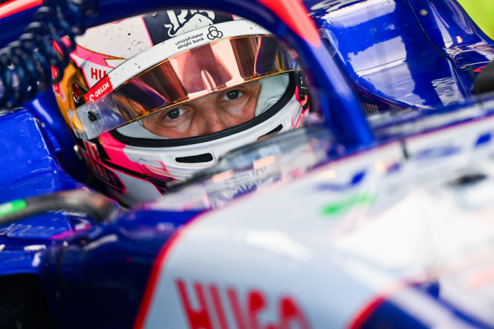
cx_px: 247
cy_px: 164
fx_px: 5488
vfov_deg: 3.4
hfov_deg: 5.2
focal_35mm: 400
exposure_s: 1/500
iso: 800
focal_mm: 400
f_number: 4
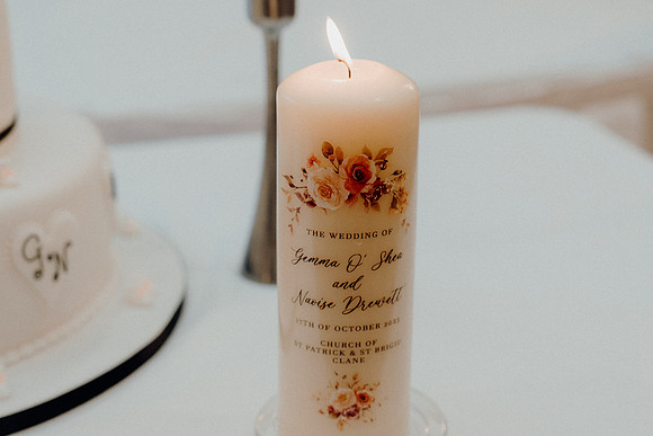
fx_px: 1270
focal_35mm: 70
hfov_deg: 28.8
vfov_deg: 19.5
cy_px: 218
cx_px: 326
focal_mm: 47
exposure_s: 1/160
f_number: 3.5
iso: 640
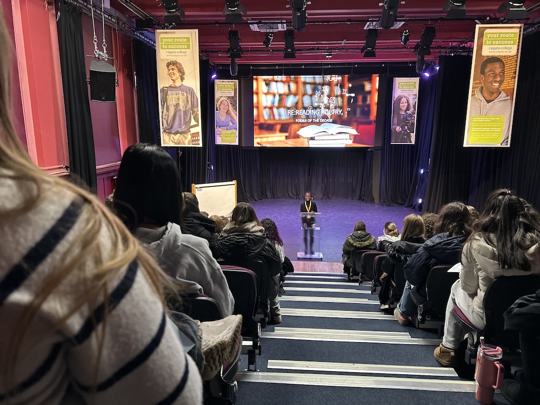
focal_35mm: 24
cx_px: 270
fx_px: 374
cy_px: 202
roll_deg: +0.1
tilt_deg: -10.6
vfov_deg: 56.8
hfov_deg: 71.6
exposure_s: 1/60
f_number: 1.78
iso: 640
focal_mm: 6.86
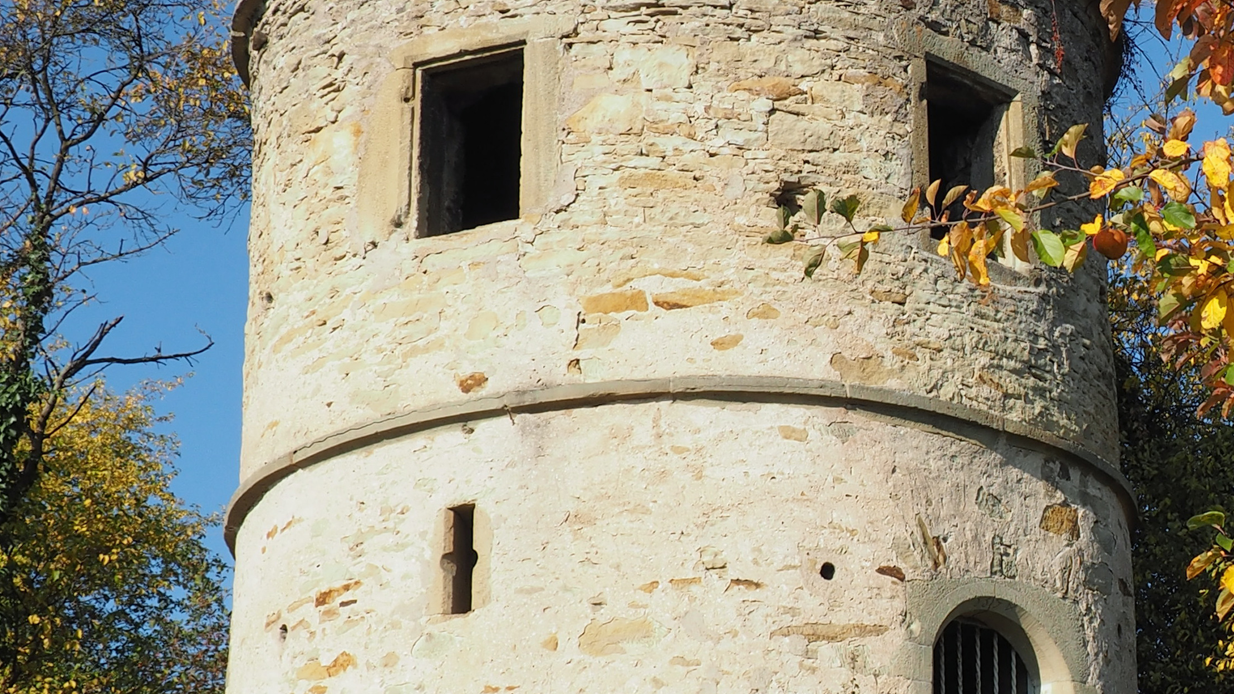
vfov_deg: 15.7
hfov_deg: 26.9
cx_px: 1026
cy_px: 417
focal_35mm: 77
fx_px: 2519
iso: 200
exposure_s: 1/400
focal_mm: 17
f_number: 9
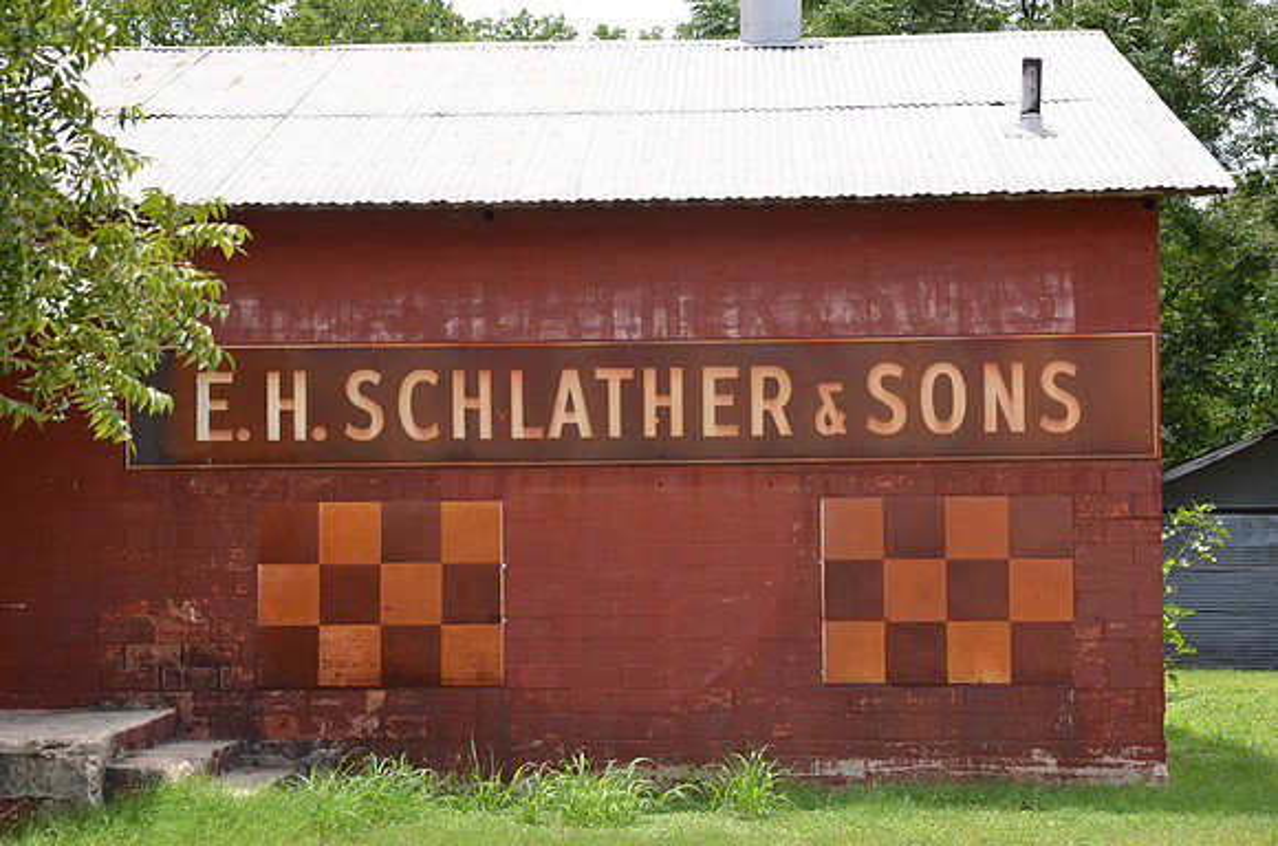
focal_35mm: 75
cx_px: 639
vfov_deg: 18.1
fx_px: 2657
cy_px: 423
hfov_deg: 27.0
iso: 100
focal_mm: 50
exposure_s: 1/250
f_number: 5.6
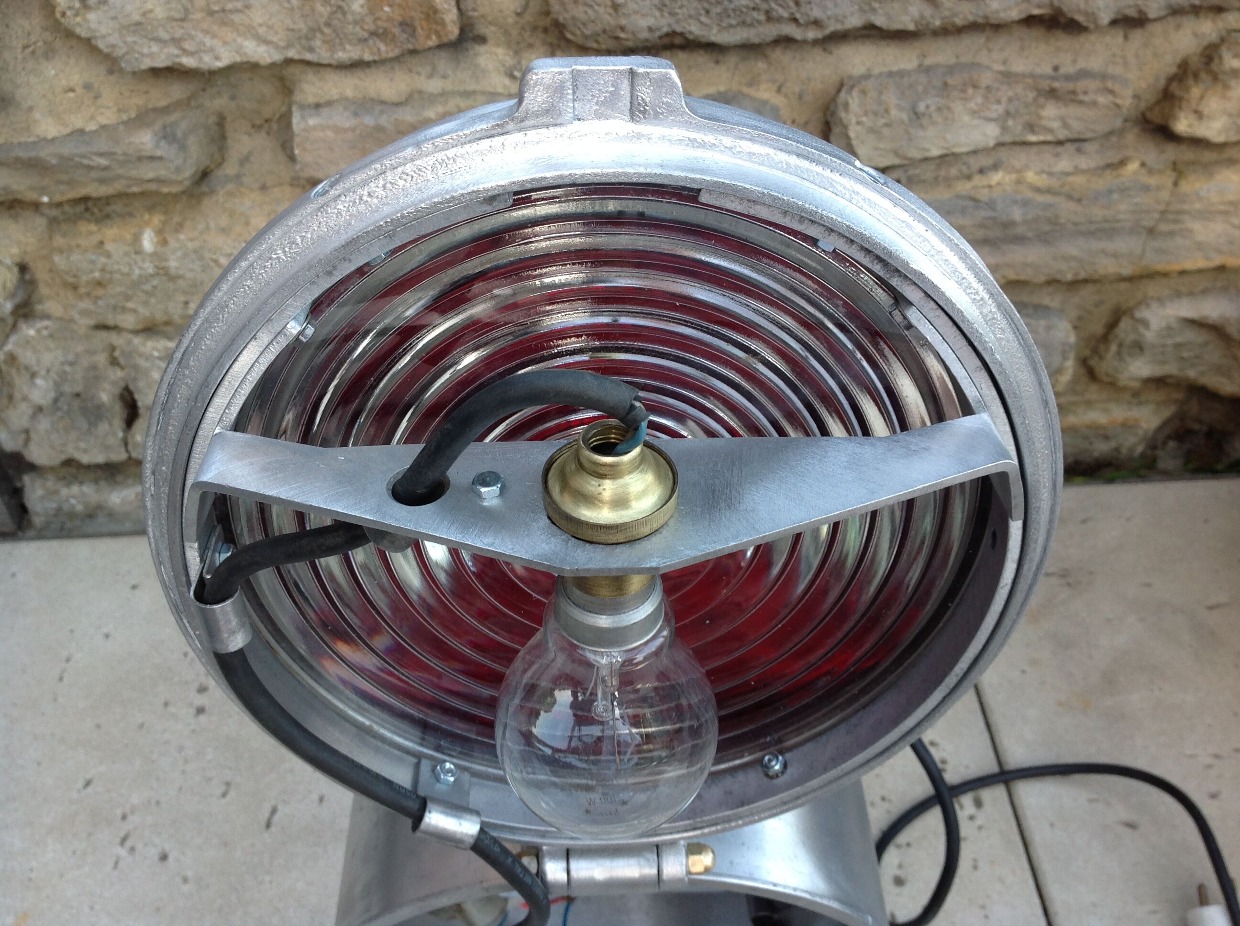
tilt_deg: -47.0
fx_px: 1252
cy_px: 463
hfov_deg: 52.7
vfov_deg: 40.6
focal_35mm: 35
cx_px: 620
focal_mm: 4.28
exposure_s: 1/30
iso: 50
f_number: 2.4
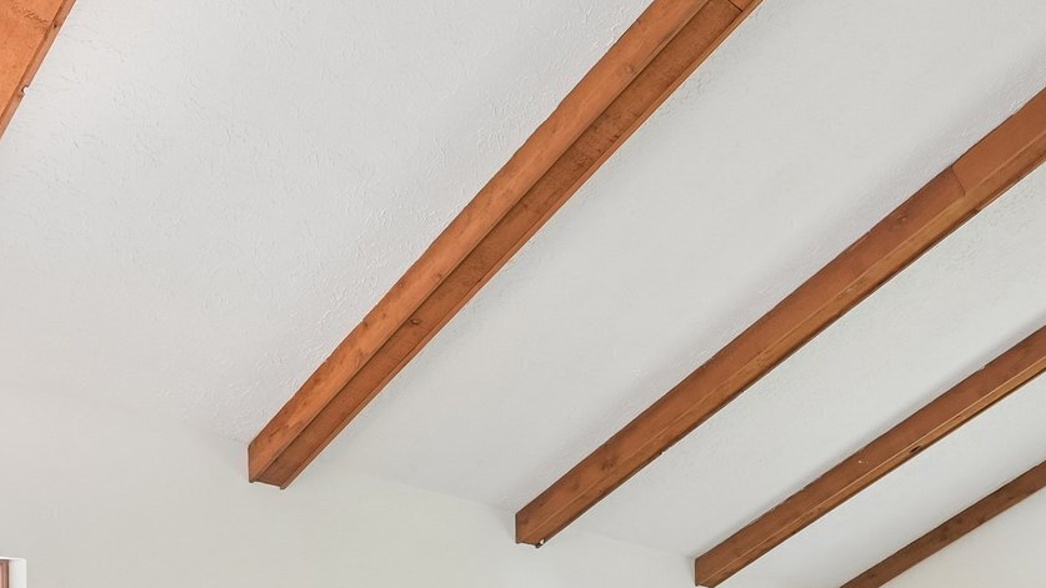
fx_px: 1137
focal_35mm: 41
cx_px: 489
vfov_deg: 25.0
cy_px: 771
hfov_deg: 49.4
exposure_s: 1/6
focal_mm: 16
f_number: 8
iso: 400
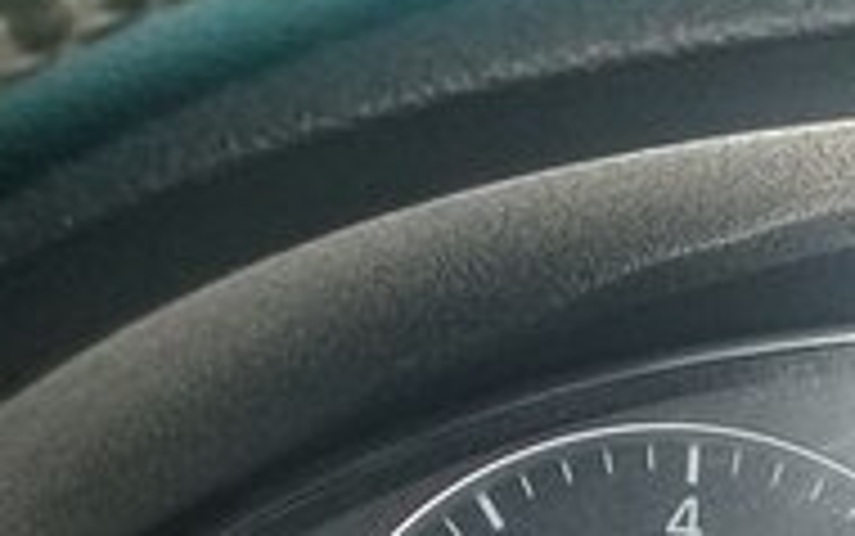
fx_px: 2658
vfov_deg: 10.7
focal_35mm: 114
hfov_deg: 17.5
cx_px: 1017
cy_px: 1011
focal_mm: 3.3
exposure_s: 1/33
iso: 100
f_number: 2.2
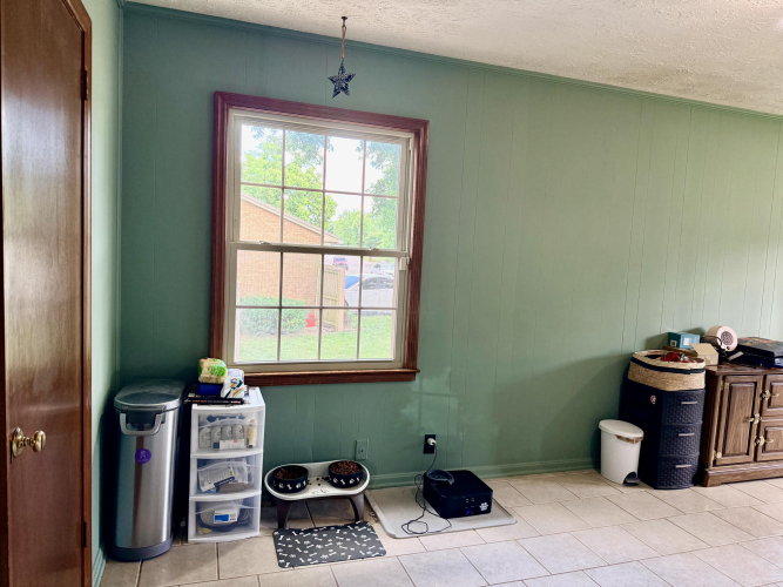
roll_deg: -2.9
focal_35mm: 24
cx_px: 392
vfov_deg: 56.8
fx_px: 543
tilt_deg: -3.4
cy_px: 294
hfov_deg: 71.6
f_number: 1.78
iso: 200
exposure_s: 1/79
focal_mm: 6.76
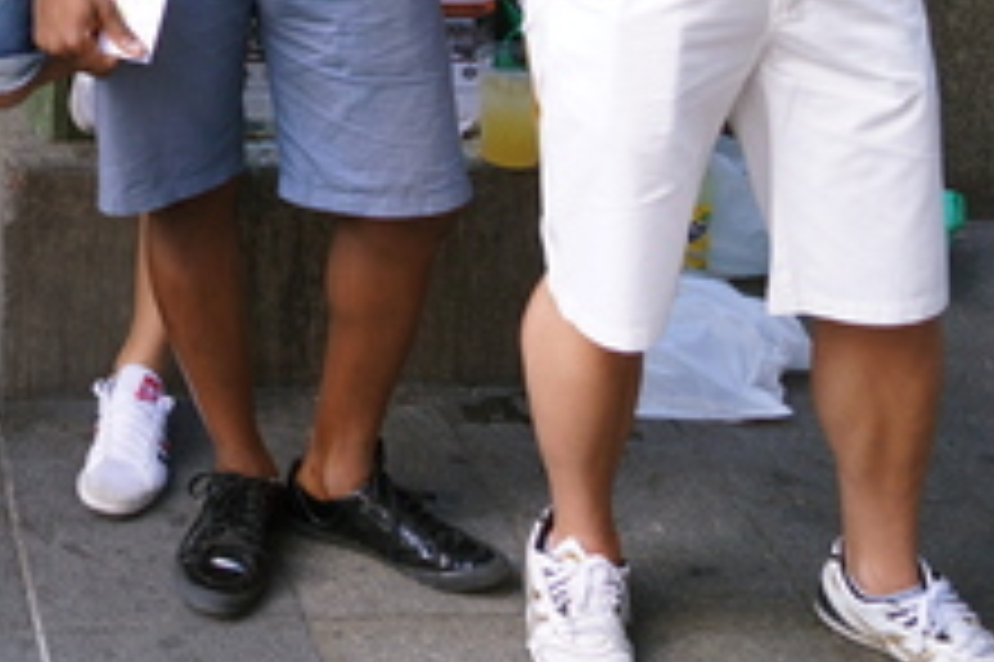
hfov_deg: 24.2
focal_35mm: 77
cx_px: -166
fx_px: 2124
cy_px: -162
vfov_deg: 16.8
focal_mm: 18
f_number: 3.5
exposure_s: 1/100
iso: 200
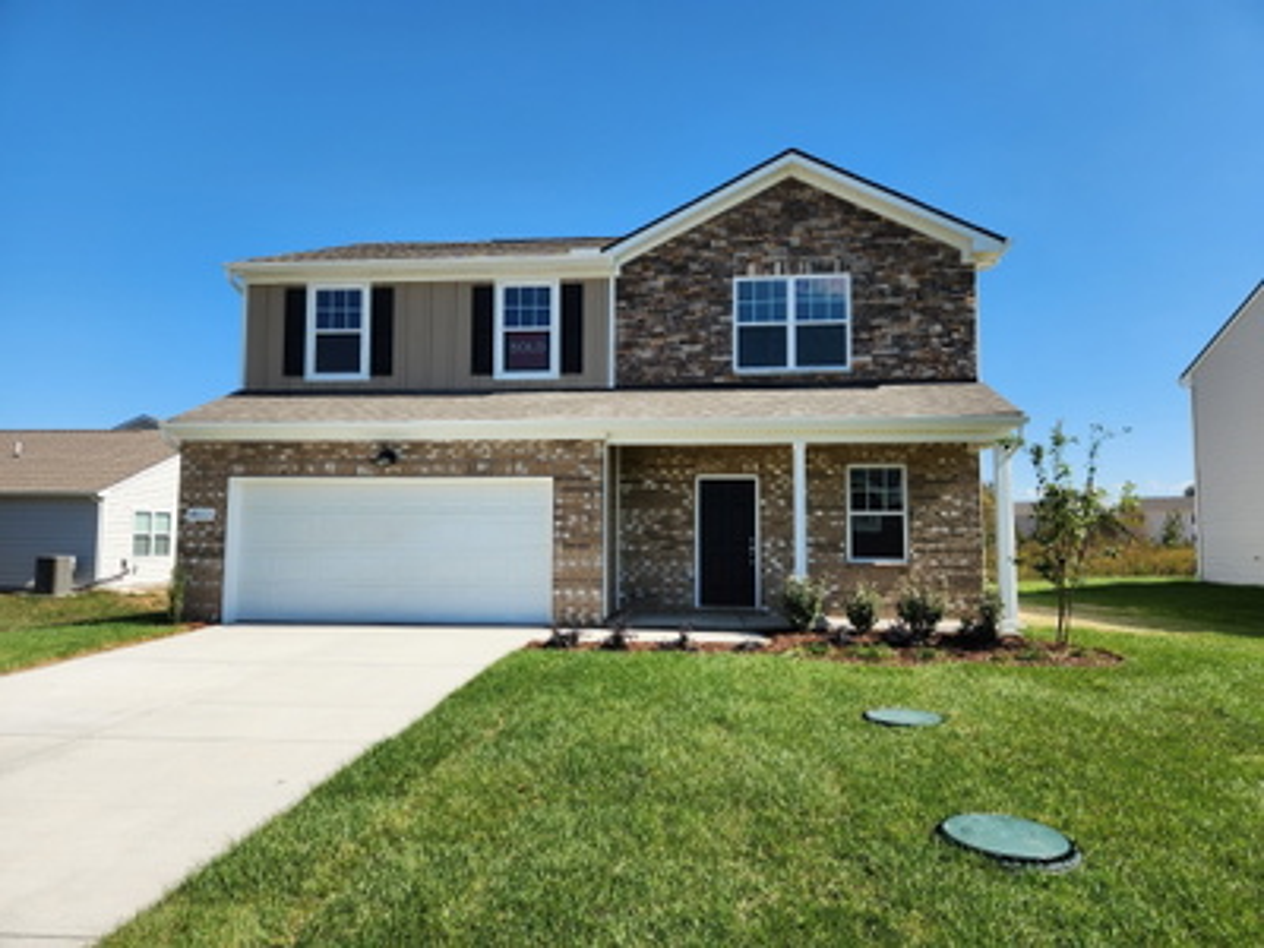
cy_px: 474
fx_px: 840
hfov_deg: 73.9
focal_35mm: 23
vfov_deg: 58.9
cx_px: 632
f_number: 1.8
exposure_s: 1/1321
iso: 20
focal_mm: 5.4
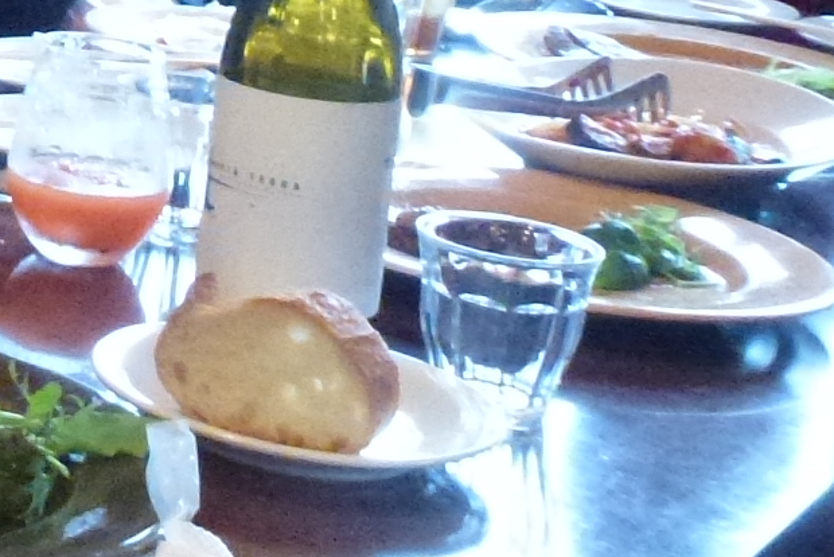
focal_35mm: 103
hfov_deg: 16.5
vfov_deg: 12.8
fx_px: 2387
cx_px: -681
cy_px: -209
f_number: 3.3
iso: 800
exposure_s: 1/40
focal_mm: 4.3
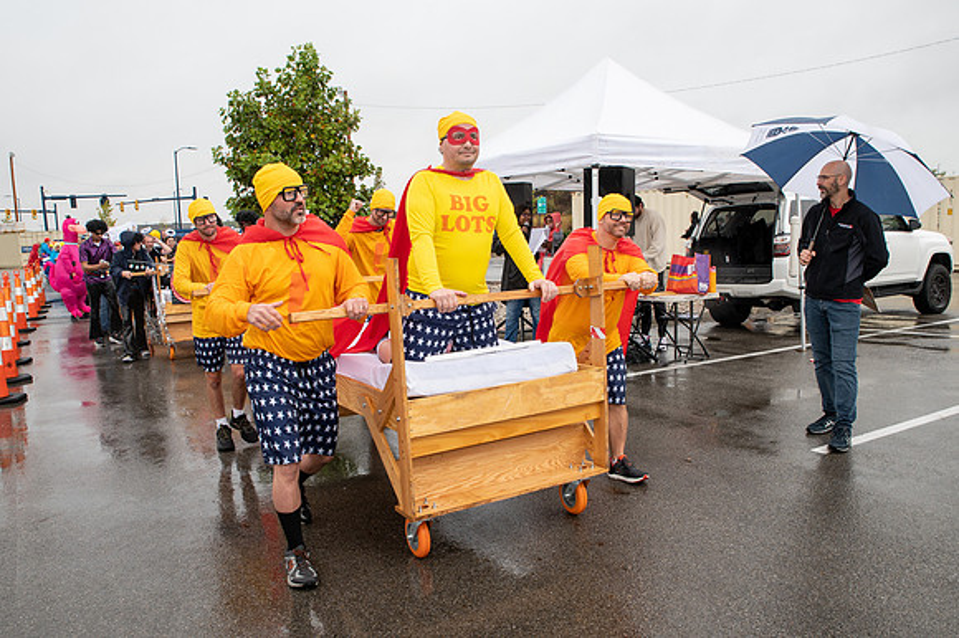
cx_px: 475
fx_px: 757
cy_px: 343
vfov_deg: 45.7
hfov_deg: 64.7
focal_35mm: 28
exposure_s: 1/200
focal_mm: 24
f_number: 7.1
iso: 400
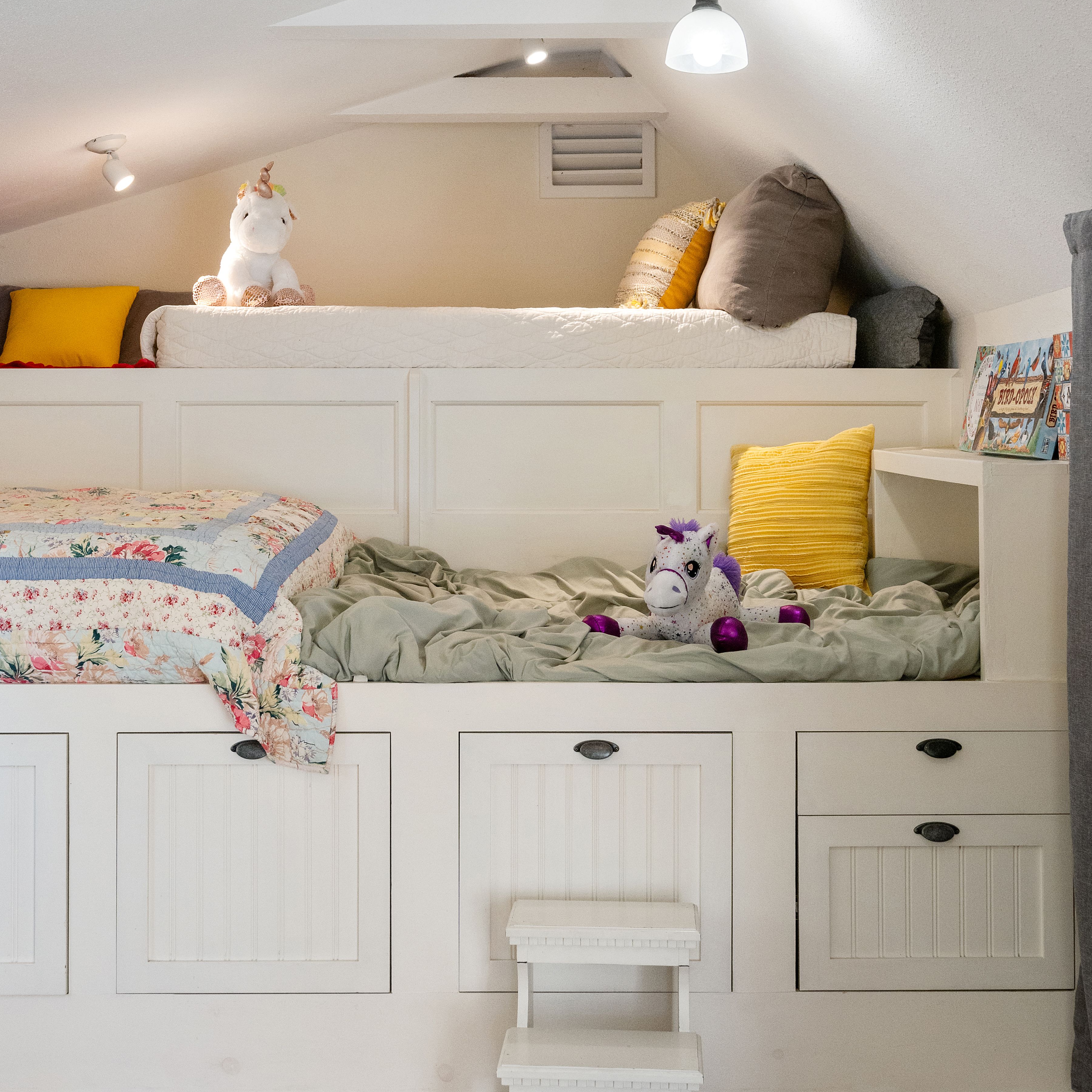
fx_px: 1642
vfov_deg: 36.5
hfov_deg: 36.8
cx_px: 546
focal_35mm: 46
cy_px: 378
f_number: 7.1
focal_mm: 24
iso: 400
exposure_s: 1/80
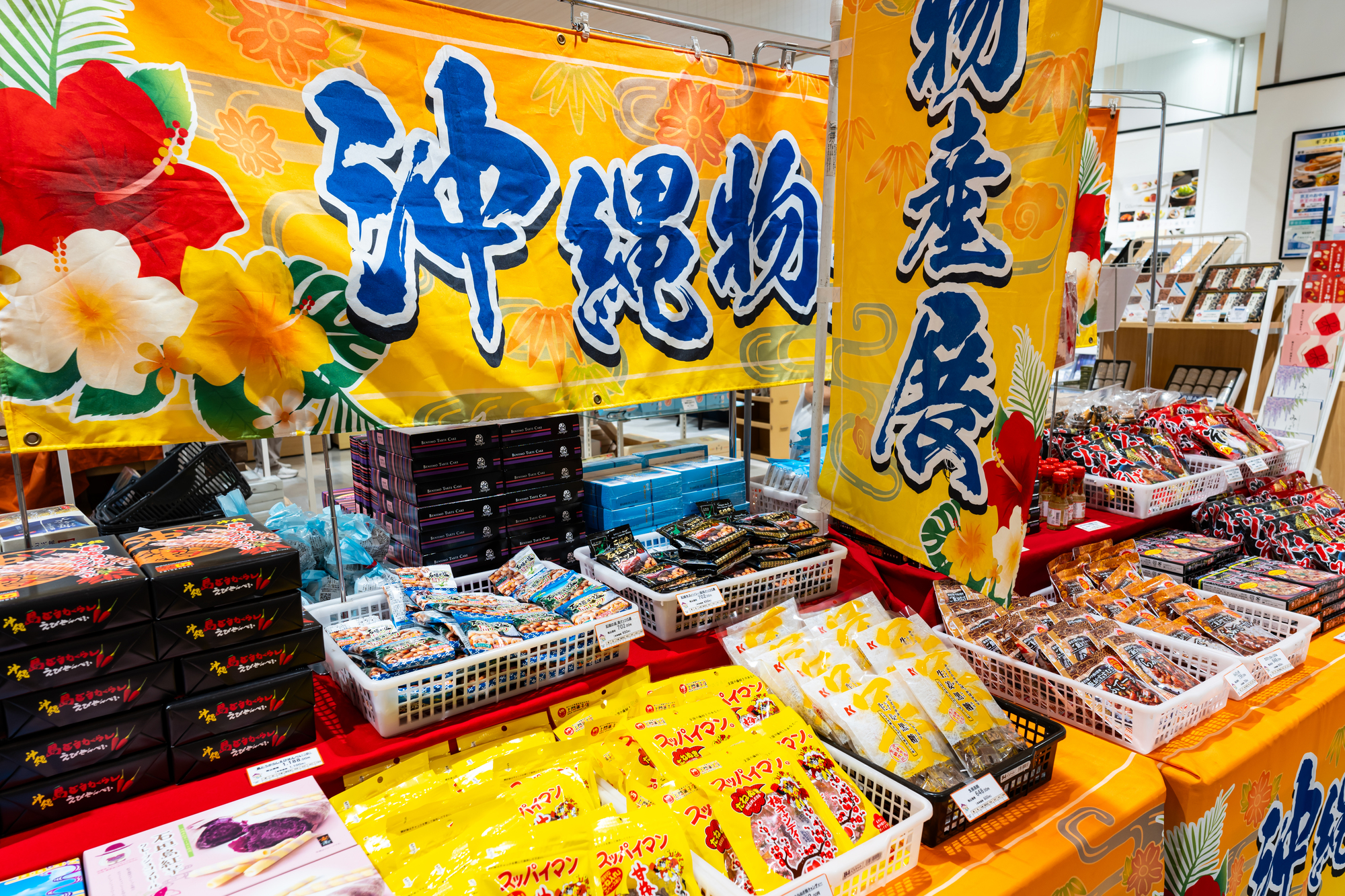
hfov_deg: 73.7
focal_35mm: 24
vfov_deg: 53.1
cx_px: 672
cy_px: 448
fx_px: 897
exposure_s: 1/15
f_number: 5.6
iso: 100
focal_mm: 24
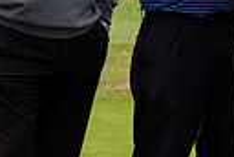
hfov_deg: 3.6
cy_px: 16
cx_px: 276
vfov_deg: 2.4
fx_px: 3681
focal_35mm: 565
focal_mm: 125
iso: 640
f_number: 8
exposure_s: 1/250
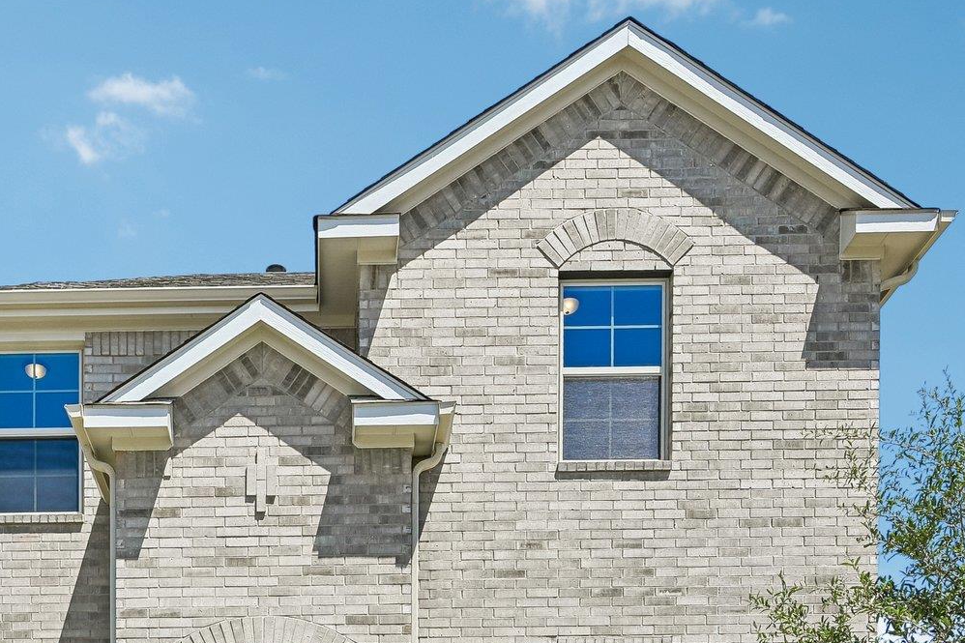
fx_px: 1073
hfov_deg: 46.7
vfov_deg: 31.6
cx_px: 246
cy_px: 589
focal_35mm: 40
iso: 100
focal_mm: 19.5
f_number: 8
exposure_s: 1/320
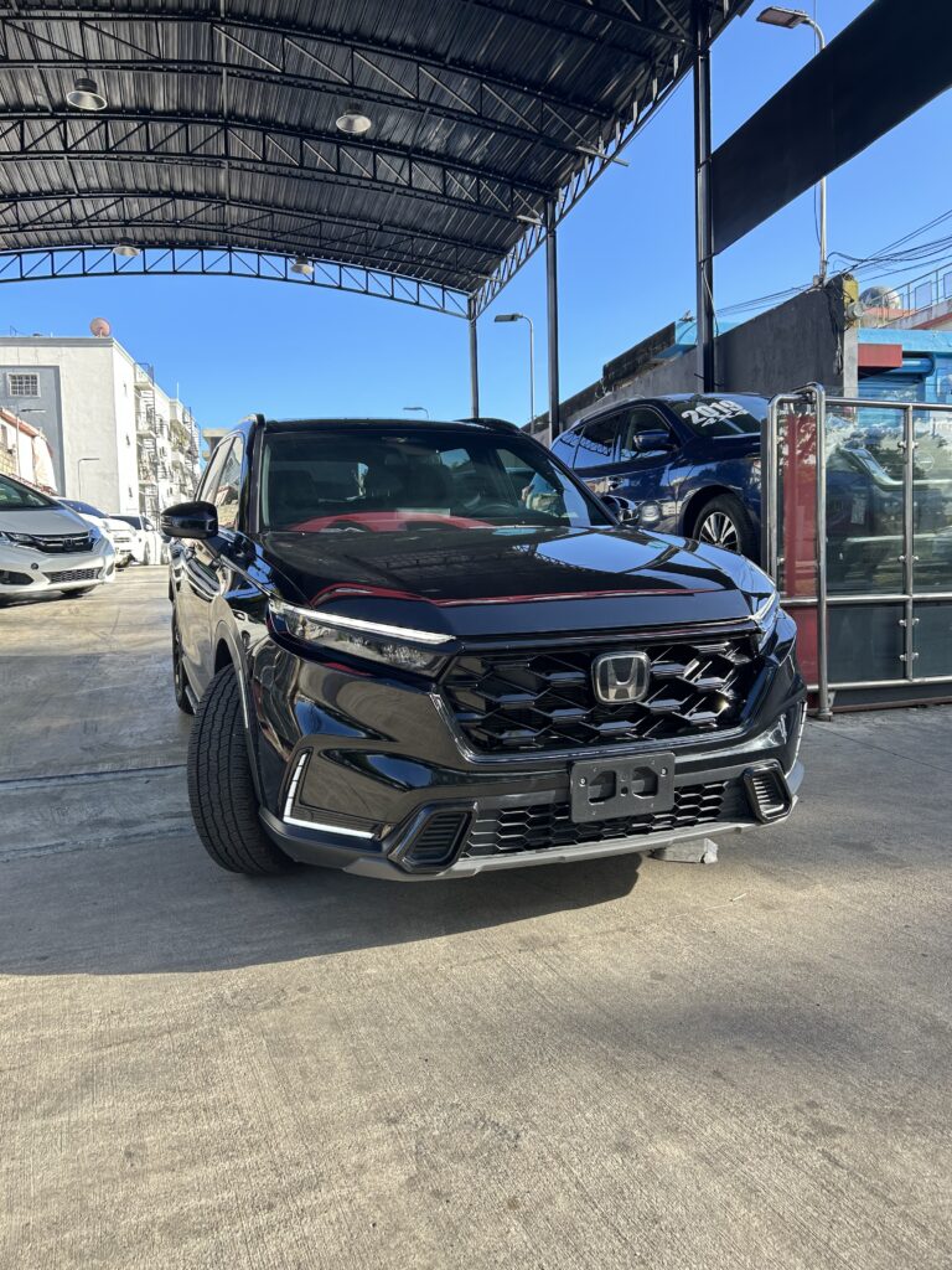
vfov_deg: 67.3
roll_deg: -0.5
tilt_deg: -2.8
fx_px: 953
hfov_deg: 53.1
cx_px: 476
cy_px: 635
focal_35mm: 26
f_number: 1.5
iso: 50
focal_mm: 5.7
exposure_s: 1/646
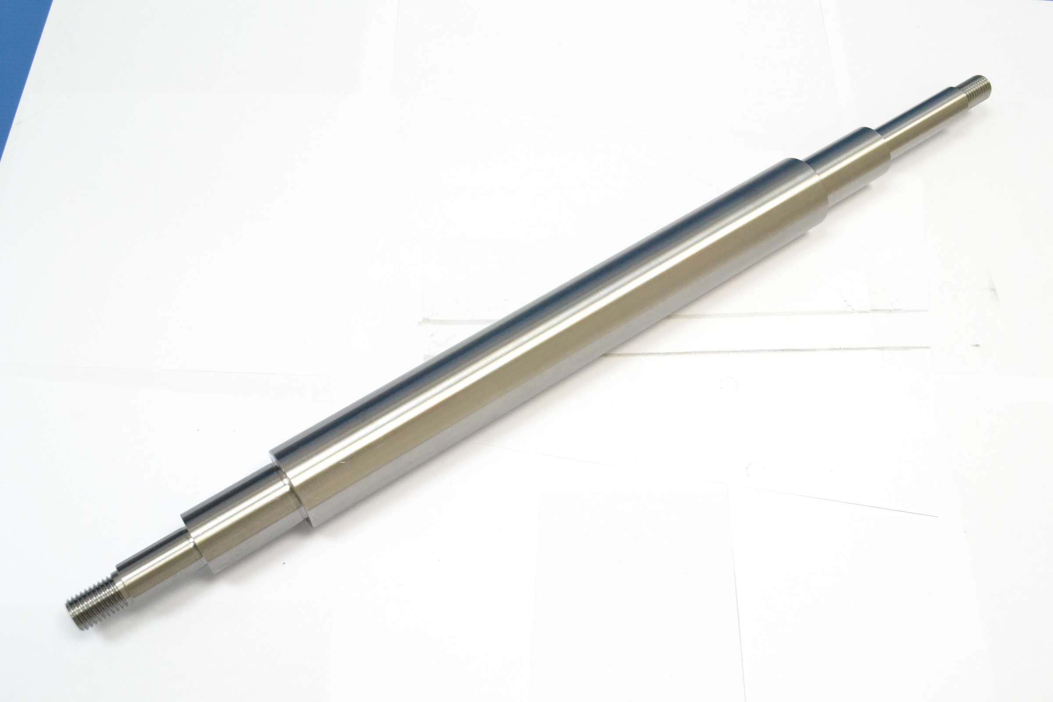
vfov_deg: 36.9
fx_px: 1053
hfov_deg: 53.1
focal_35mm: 36
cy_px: 351
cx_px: 526
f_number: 7.1
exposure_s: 1/80
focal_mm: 24
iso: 3200
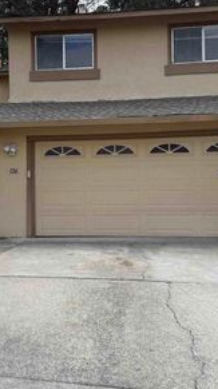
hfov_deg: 26.3
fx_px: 464
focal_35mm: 45
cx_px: 75
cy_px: 161
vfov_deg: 45.3
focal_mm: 6.76
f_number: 1.78
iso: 125
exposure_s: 1/4975
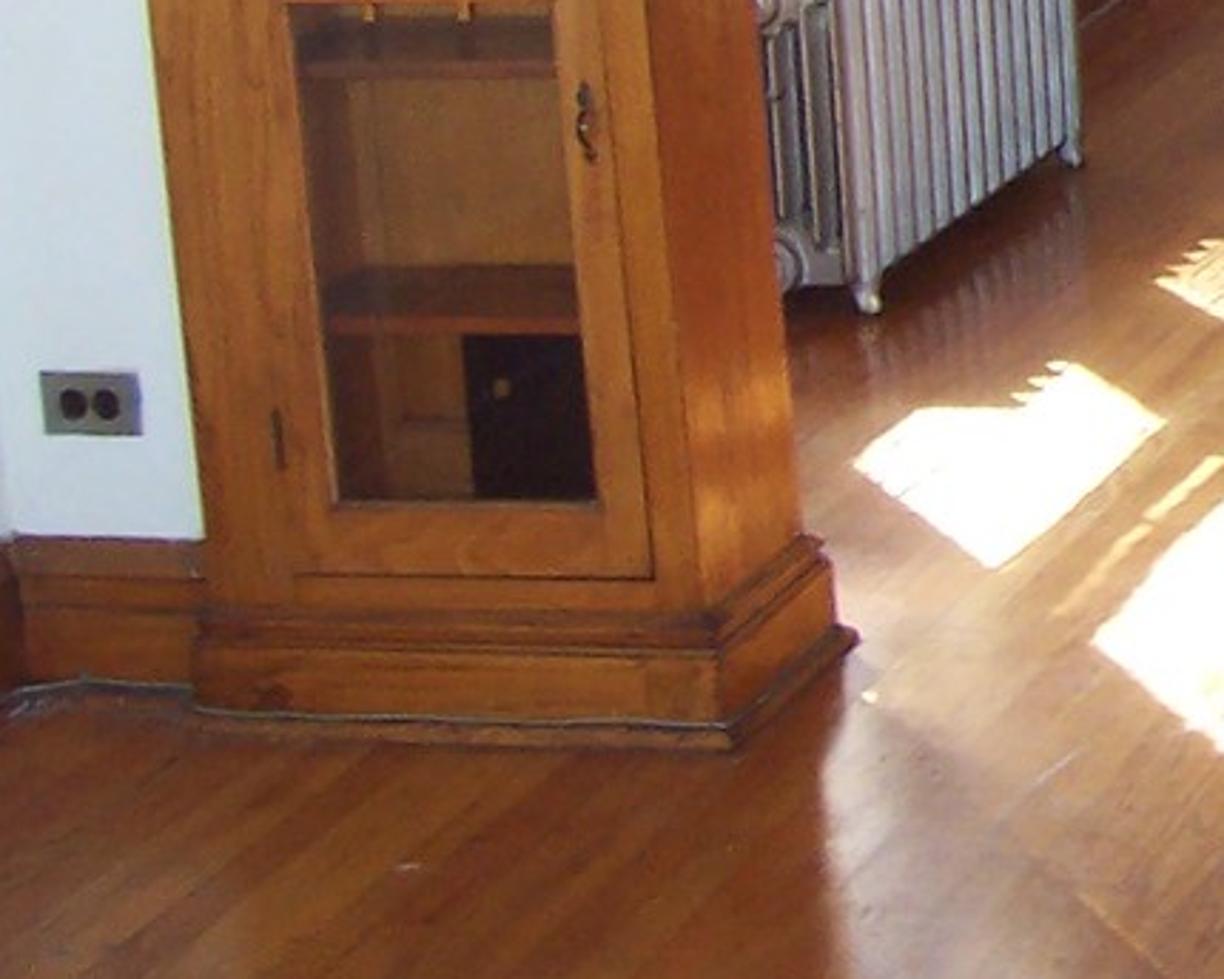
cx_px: 2047
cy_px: -299
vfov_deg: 12.4
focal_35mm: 121
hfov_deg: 14.4
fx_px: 4383
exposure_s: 1/60
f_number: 2.8
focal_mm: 5.6
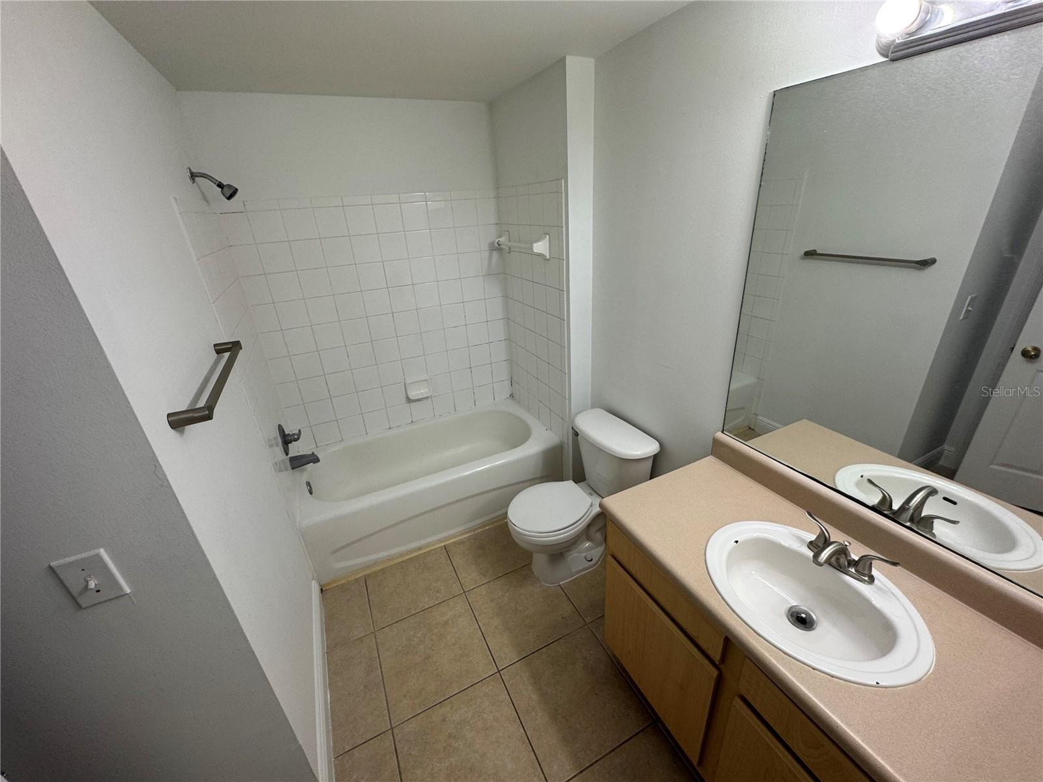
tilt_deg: -27.1
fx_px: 422
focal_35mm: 14
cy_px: 391
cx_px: 522
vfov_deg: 85.7
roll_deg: +4.3
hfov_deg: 102.1
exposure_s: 1/120
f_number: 2.2
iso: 100
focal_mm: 2.22
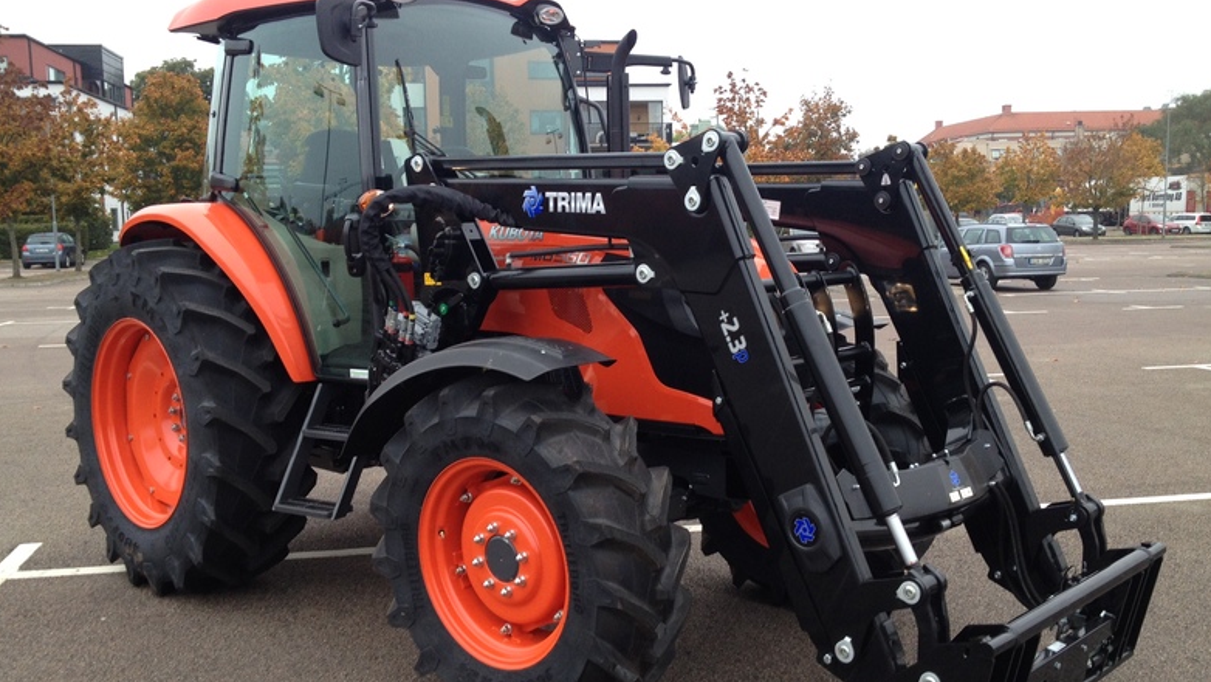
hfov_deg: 51.6
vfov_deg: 30.4
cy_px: 363
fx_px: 1252
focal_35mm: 39
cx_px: 612
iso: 64
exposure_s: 1/60
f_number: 2.4
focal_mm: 4.28
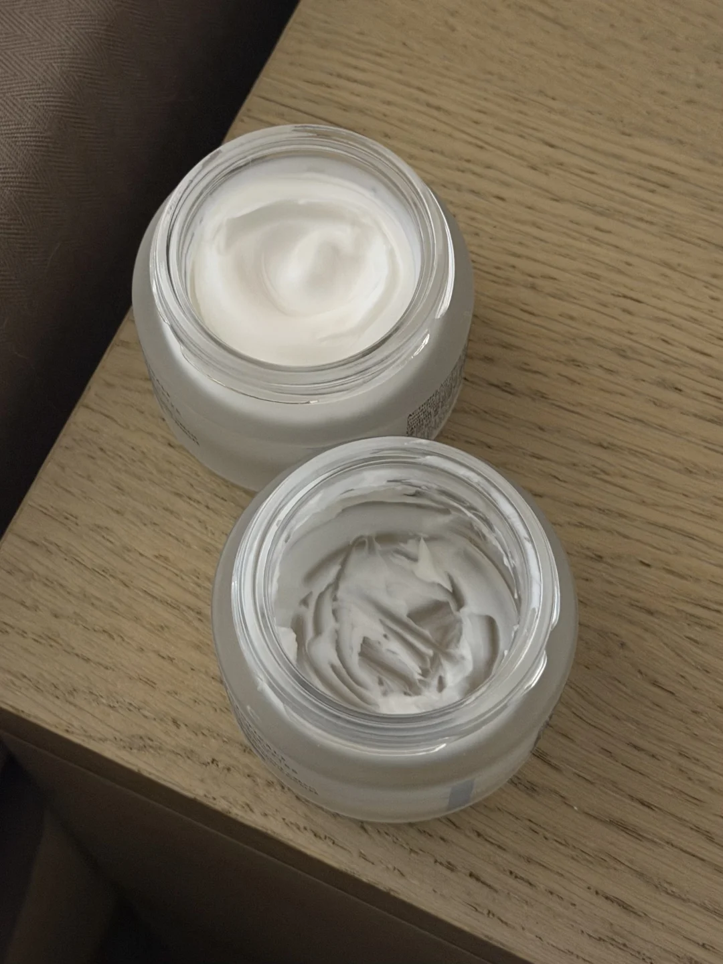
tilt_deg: -67.0
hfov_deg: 30.3
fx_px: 1337
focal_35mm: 48
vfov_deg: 39.7
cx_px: 362
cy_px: 482
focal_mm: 6.76
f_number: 1.78
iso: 500
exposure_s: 1/39
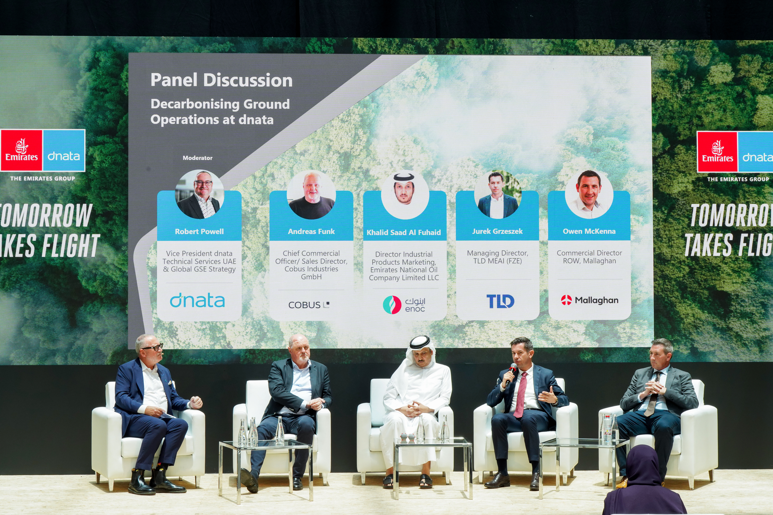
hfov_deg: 28.8
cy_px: 258
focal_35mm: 70
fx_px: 1503
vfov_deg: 19.5
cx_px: 386
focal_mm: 70
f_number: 14
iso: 800
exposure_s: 1/100
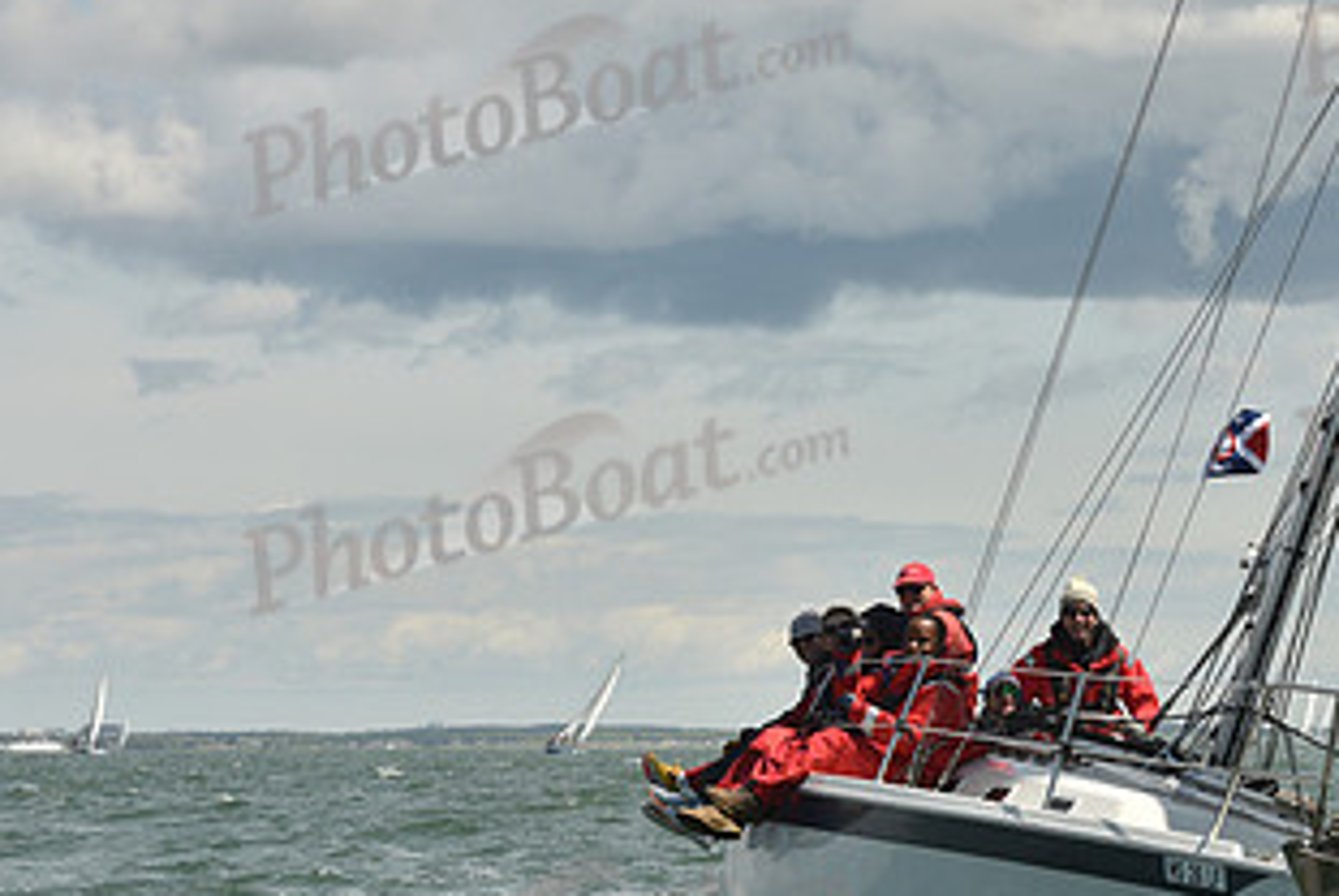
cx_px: 1076
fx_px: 8041
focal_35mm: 216
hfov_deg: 9.5
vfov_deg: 6.4
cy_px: 666
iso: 320
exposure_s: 1/800
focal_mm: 116
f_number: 11
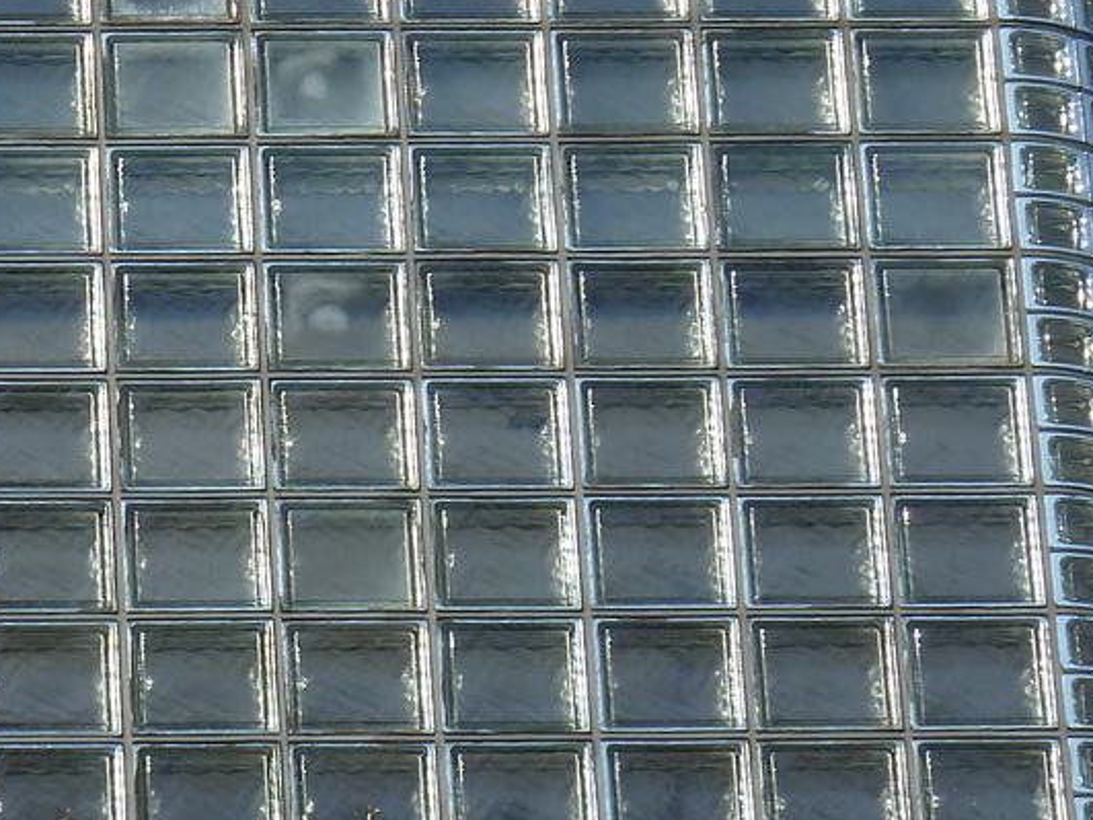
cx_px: -257
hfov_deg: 4.5
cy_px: 216
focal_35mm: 442
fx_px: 13956
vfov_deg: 3.4
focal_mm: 24.1
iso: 80
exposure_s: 1/500
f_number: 5
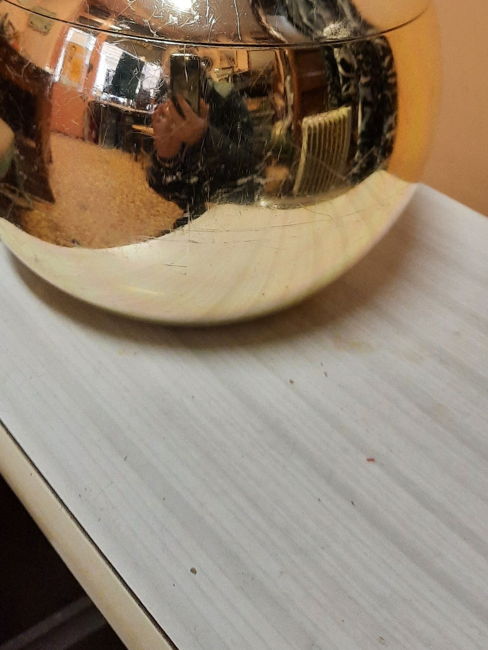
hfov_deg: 31.5
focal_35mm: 46
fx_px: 865
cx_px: 230
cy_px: 75
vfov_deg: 38.6
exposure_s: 1/33
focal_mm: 4.6
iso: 320
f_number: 2
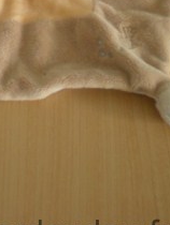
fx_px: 614
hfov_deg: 15.5
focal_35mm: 94
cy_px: -25
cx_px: 8
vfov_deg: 19.9
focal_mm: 6.3
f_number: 3.1
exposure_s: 1/13.2
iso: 200
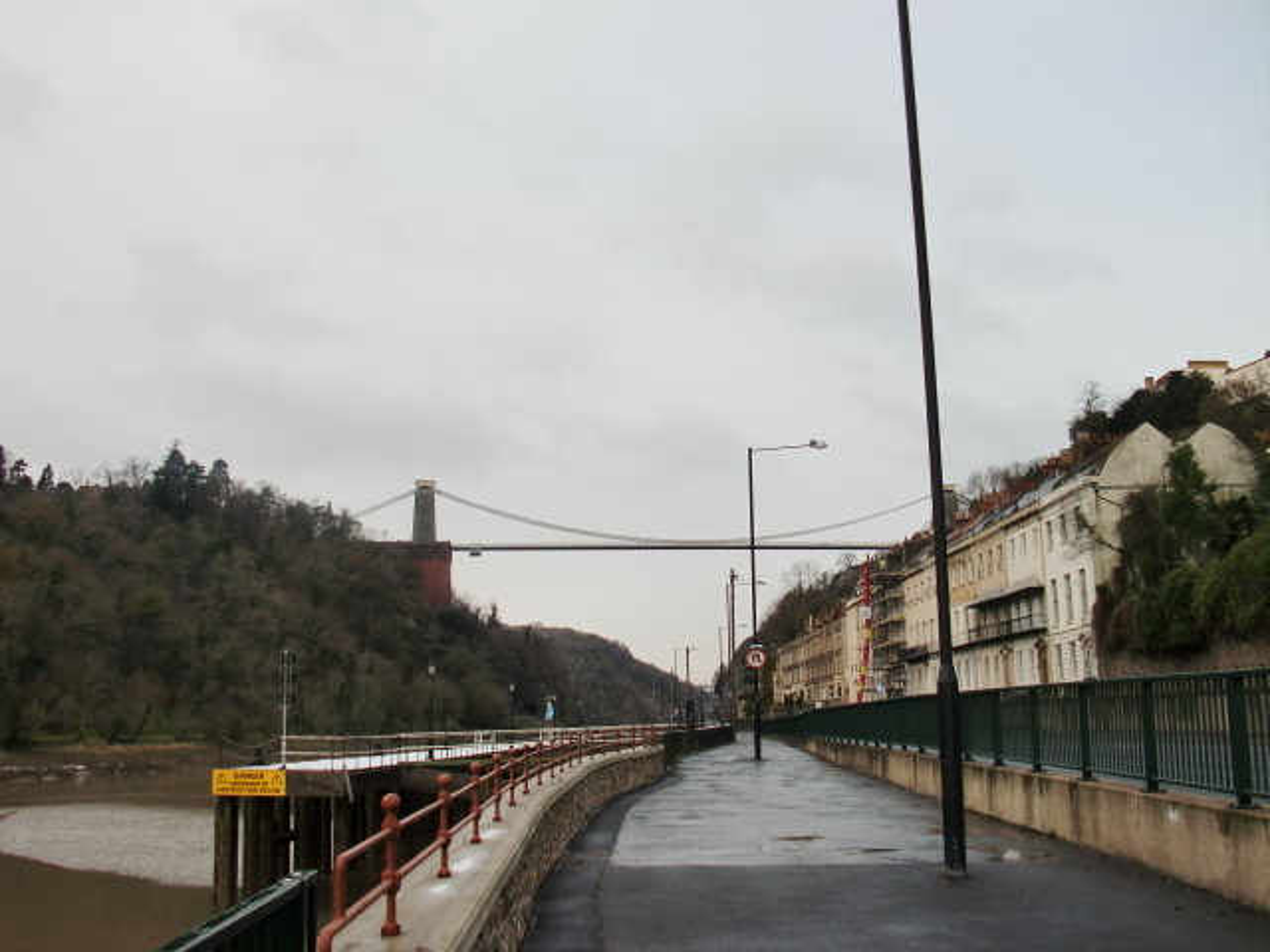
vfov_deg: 39.7
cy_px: 476
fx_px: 1321
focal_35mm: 36
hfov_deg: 51.4
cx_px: 635
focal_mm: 6.3
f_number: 2.8
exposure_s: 1/800
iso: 64
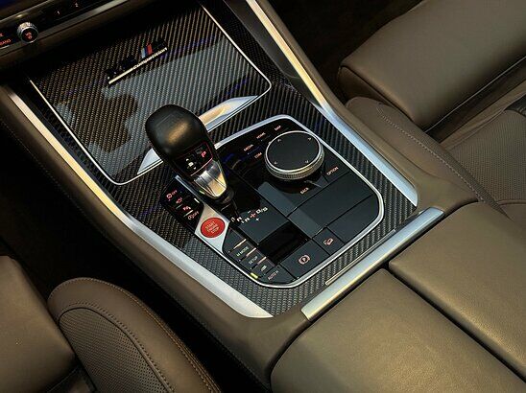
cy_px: 196
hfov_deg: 39.7
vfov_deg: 30.2
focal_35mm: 48
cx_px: 263
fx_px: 729
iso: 640
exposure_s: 1/22
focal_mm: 6.76
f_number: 1.78
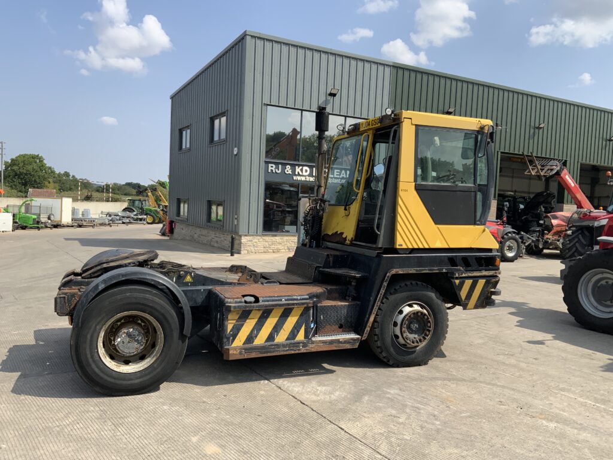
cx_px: 306
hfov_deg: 61.7
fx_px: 514
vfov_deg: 48.2
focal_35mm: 29
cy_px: 230
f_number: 1.8
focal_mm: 3
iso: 16
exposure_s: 1/1626
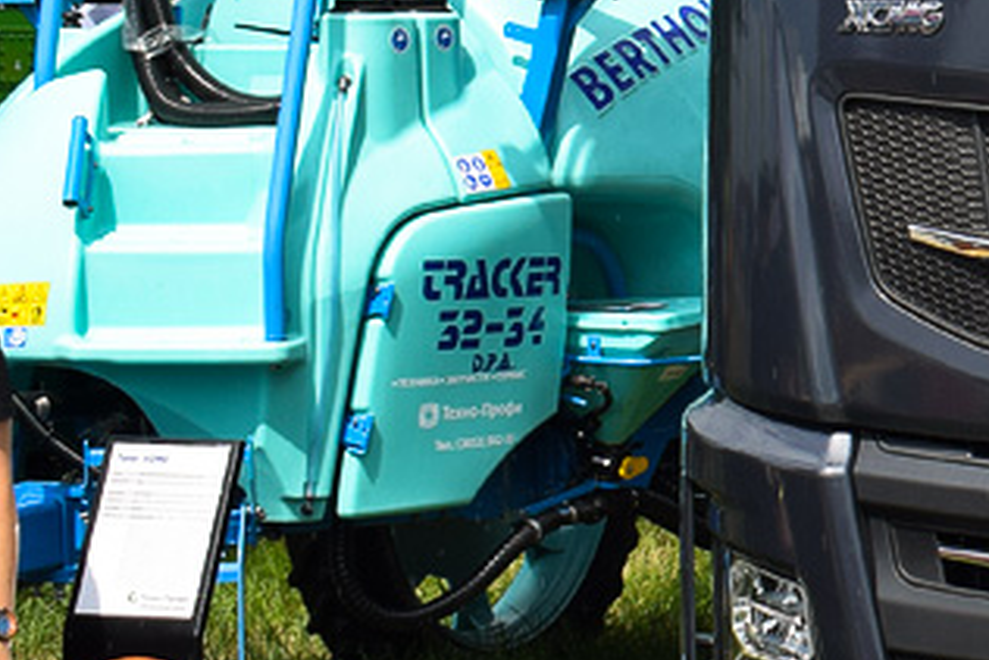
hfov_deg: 14.5
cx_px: 1546
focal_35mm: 131
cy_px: -22
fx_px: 3598
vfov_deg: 10.4
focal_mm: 23
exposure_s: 1/500
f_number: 5.6
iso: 100
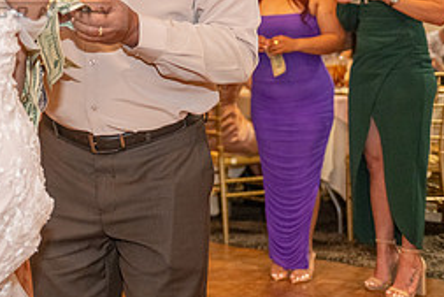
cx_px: -21
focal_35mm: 78
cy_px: -11
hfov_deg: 24.5
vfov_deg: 17.1
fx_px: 963
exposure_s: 1/200
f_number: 2.8
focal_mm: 34
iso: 2500
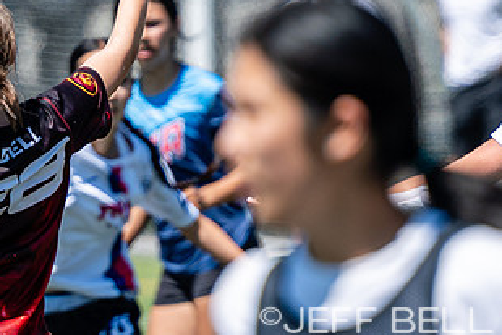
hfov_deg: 2.0
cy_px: 99
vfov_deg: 1.4
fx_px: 14090
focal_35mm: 1010
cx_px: -77
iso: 100
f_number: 3.2
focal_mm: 200
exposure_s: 1/1600
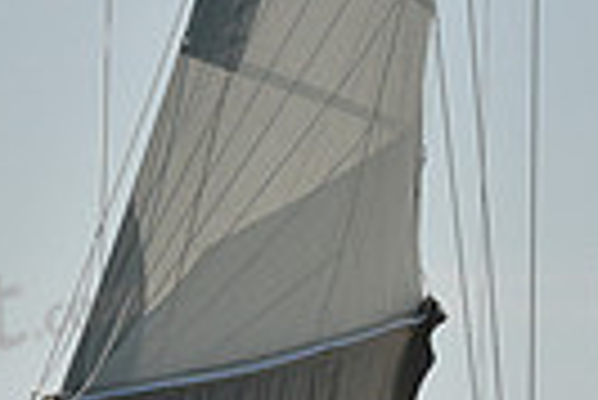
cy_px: 533
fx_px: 5088
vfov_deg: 4.5
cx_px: 378
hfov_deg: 6.7
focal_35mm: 306
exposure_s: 1/1000
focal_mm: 70
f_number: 7.1
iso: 320
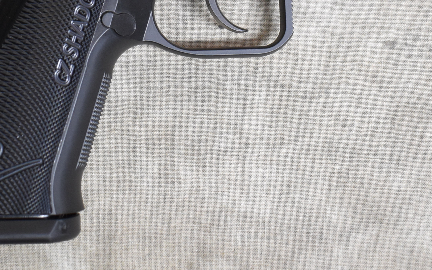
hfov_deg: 25.5
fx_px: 954
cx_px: 185
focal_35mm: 81
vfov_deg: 15.6
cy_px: -44
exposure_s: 1/125
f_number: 3.5
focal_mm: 20
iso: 1100
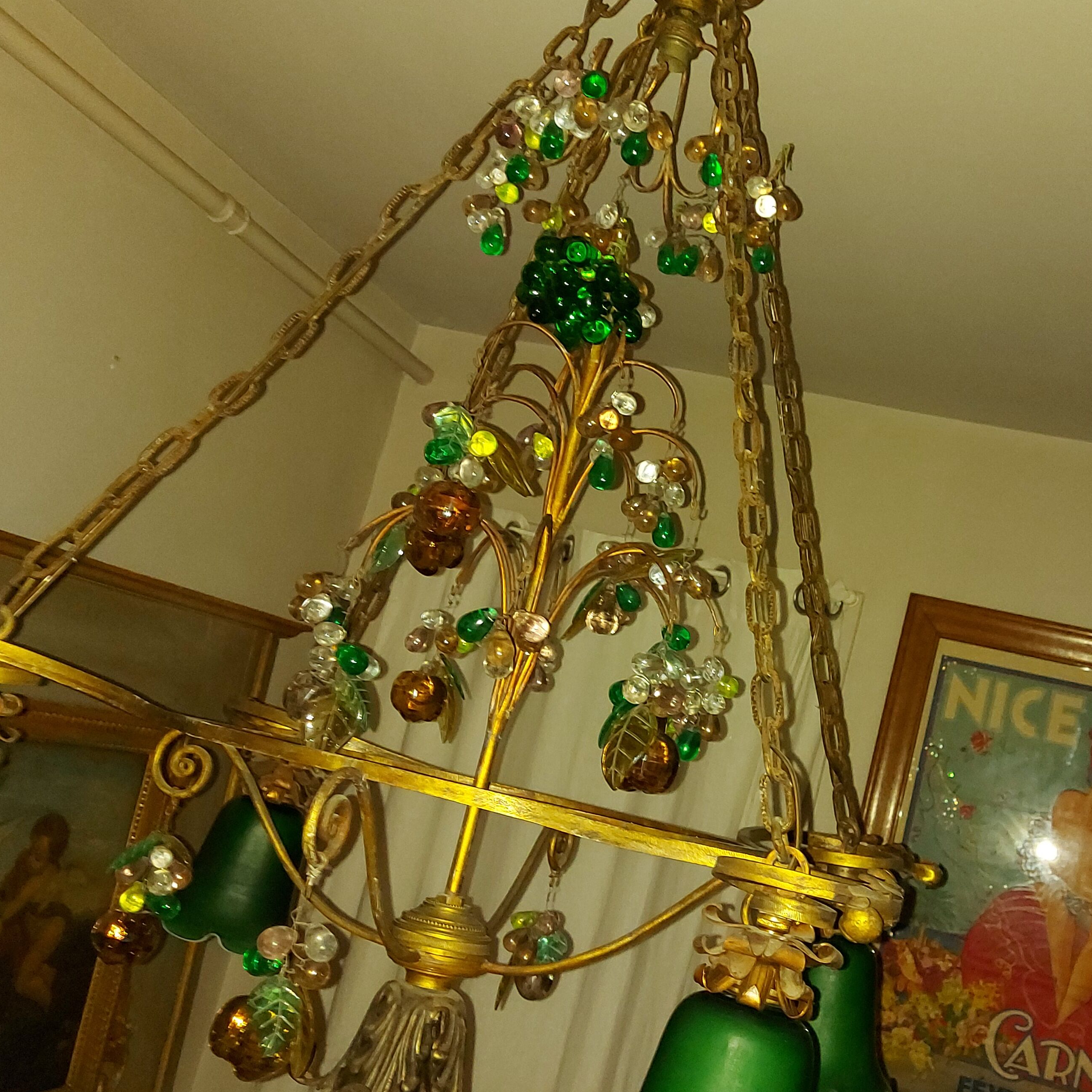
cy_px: 591
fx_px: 1356
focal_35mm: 38
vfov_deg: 43.8
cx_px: 732
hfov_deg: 43.2
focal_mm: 5.23
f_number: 1.8
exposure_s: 1/25
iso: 400
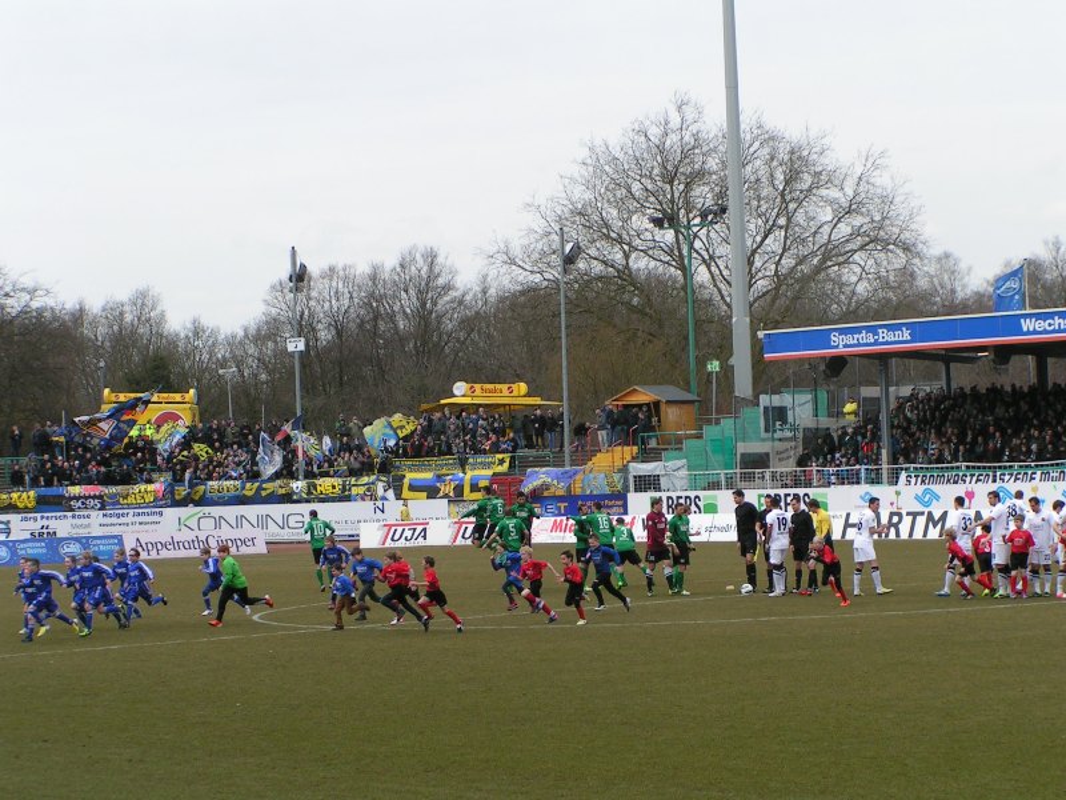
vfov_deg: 13.7
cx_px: 533
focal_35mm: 108
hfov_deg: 18.2
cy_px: 400
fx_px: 3326
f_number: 5.6
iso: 50
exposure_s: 1/320
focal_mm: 16.6
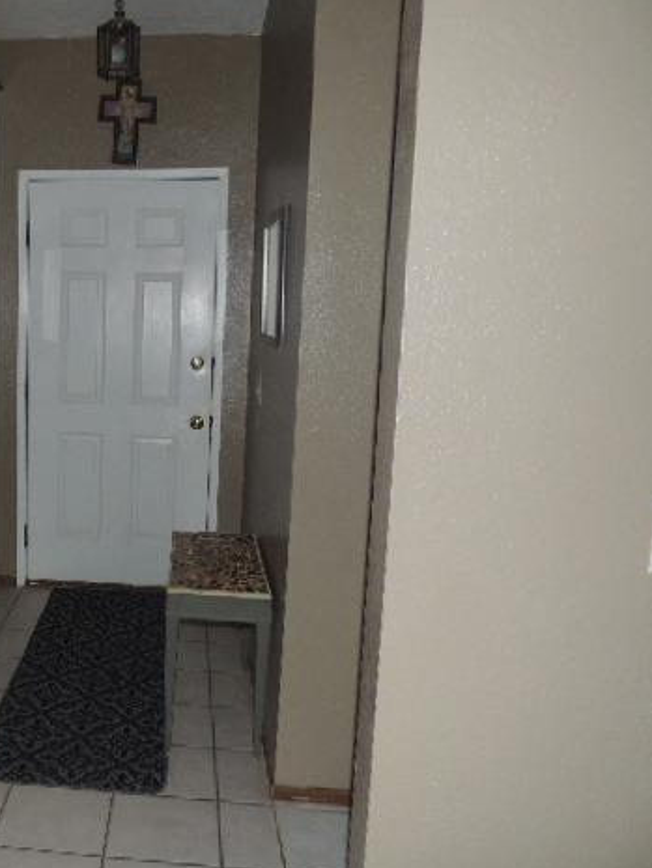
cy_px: 429
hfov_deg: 39.9
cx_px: 67
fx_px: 828
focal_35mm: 33
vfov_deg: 55.3
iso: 200
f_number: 3
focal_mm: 4.3
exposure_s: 1/30
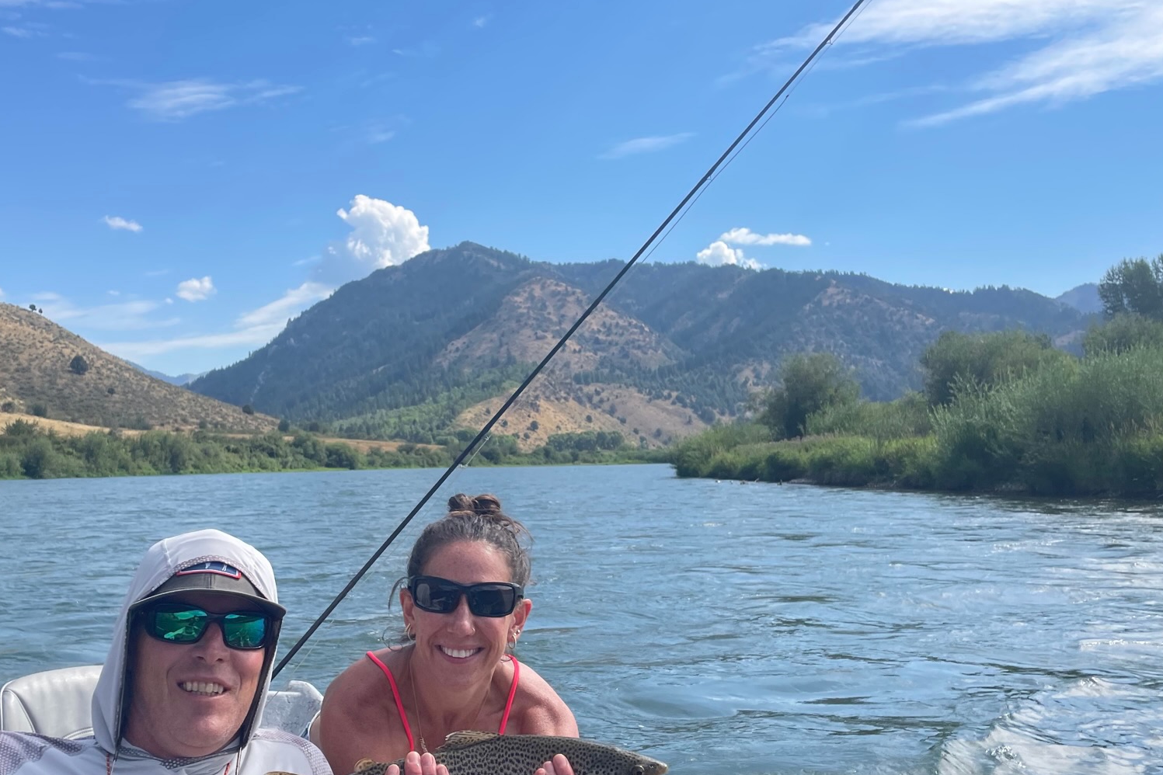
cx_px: 503
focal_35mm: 37
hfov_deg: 51.7
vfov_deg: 35.8
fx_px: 1195
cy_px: 480
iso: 32
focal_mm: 4.2
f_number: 1.6
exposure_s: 1/2959
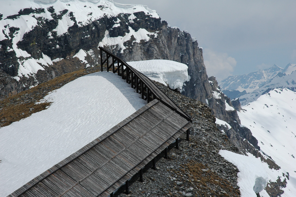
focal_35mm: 98
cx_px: 148
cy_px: 98
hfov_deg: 20.9
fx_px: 801
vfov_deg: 14.0
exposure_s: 1/1000
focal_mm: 65
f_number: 13
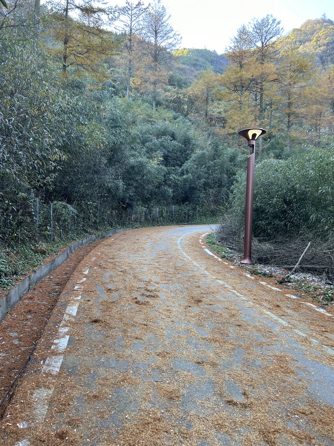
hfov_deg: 53.1
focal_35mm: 26
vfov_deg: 67.3
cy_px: 223
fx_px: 334
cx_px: 167
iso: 64
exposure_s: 1/160
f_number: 1.5
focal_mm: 5.7
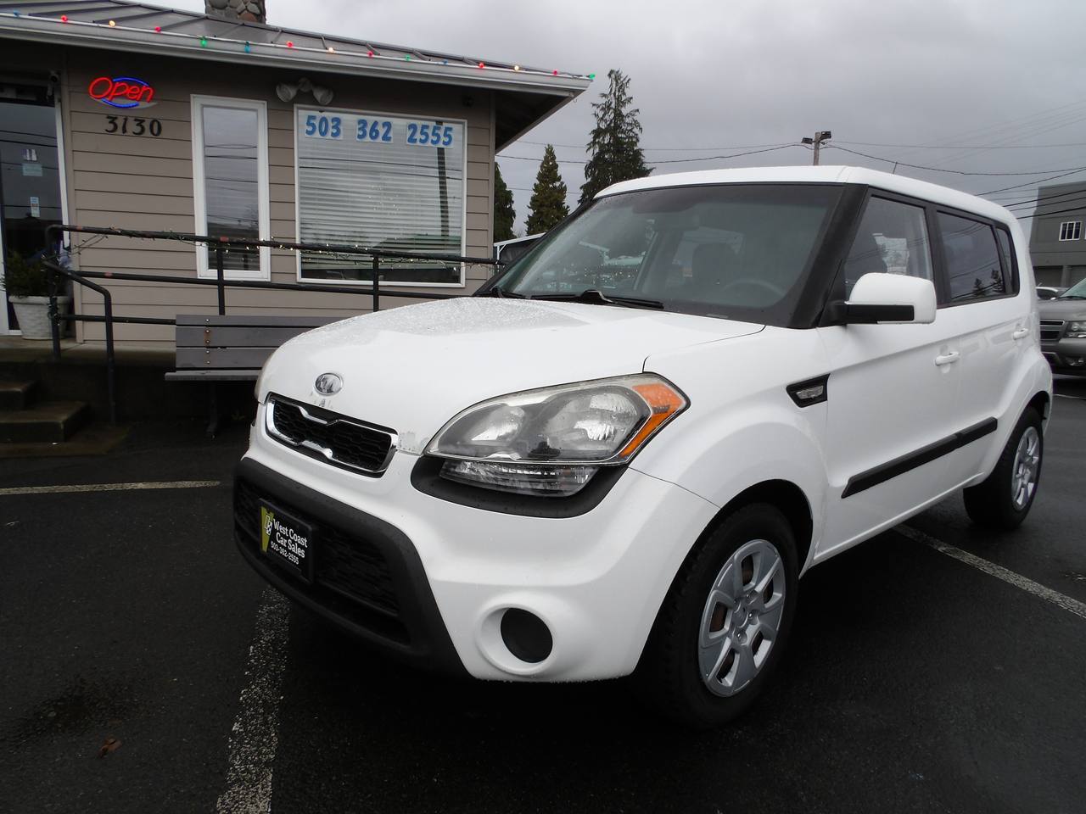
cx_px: 543
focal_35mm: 23
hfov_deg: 73.9
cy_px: 407
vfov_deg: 58.9
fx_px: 722
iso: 100
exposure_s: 1/128
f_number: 4.1
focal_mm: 4.2
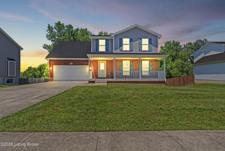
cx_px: 112
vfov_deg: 73.8
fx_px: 100
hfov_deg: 96.7
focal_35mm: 16
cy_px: 76
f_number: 11
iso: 400
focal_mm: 16
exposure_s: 1/100
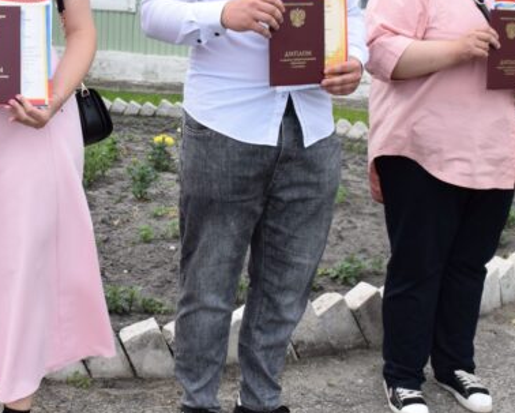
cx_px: 157
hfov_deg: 28.0
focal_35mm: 67
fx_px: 1022
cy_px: 110
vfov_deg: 22.6
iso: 200
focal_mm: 20
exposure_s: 1/250
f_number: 8
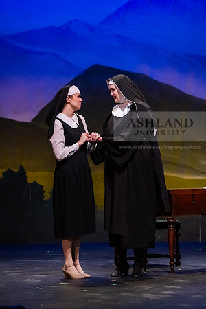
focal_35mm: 155
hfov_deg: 8.9
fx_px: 1330
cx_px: 103
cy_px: 154
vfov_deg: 13.2
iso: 5000
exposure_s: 1/200
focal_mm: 155
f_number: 3.5
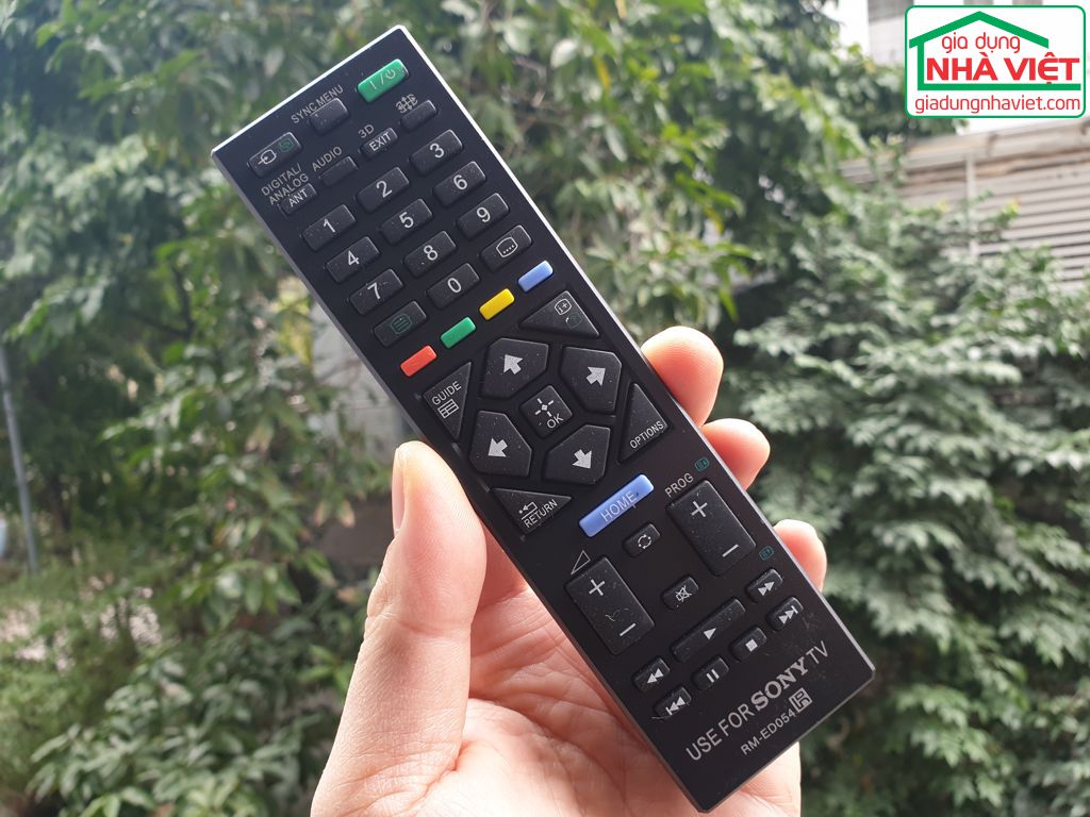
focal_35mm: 26
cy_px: 408
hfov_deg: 67.3
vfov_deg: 53.1
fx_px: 819
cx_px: 545
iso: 80
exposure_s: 1/100
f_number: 2.4
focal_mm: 4.3
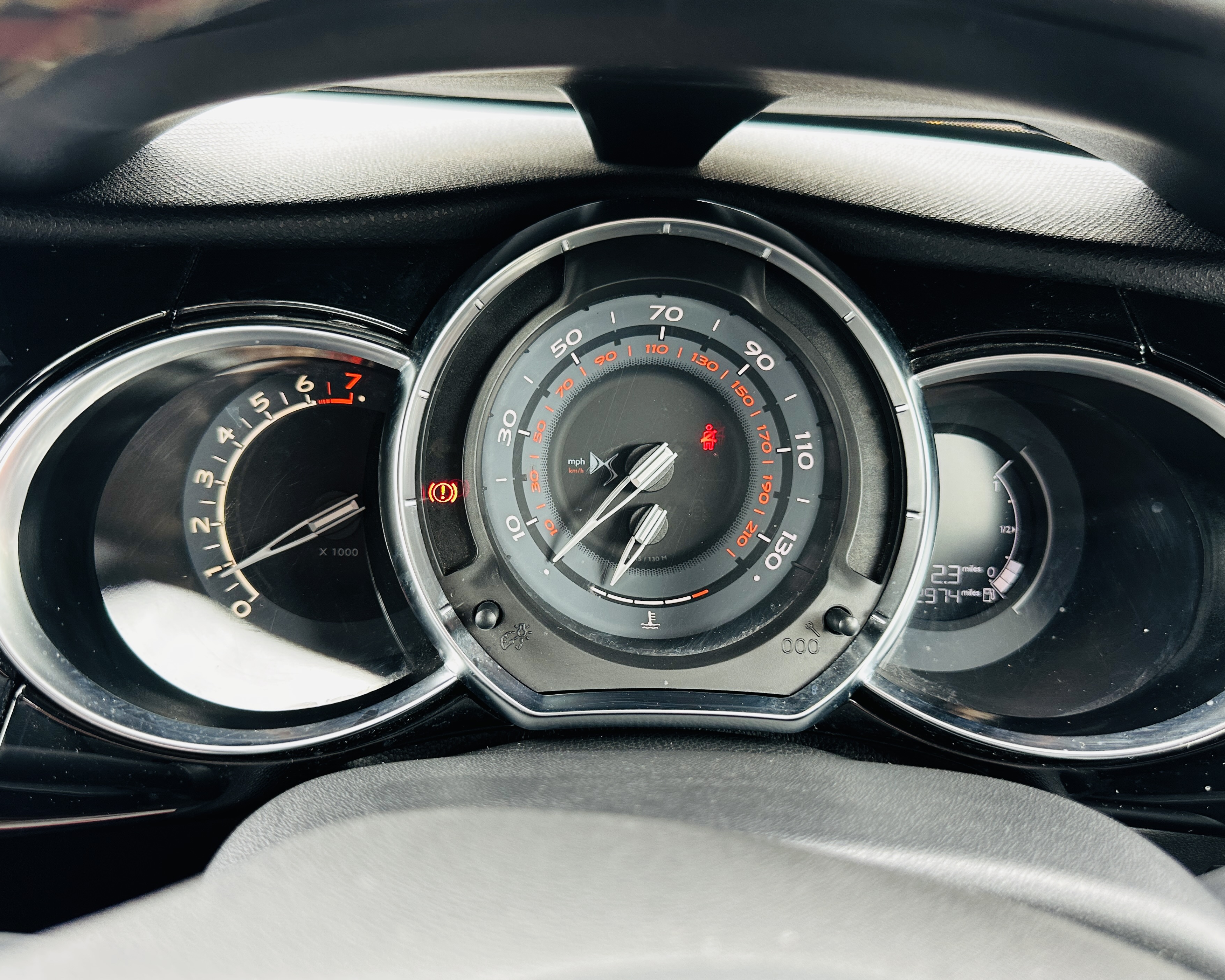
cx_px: 616
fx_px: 979
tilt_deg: -25.2
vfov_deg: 53.2
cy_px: 509
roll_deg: -1.3
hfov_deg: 64.1
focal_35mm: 27
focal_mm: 6.86
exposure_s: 1/93
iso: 125
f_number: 1.78
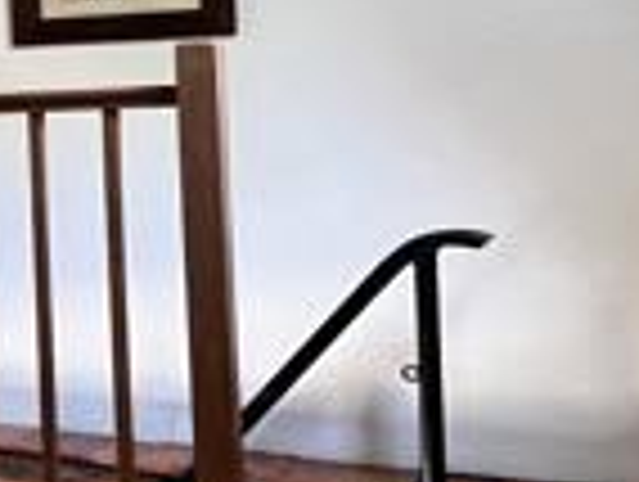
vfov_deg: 20.0
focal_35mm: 73
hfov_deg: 16.0
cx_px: -814
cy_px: 99
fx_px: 1350
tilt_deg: +1.4
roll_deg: +1.4
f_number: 1.8
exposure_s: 1/60
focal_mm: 1.57
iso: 500
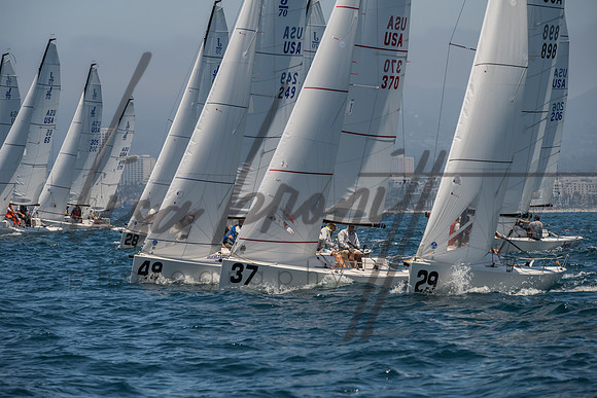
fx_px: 3611
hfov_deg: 9.5
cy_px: 198
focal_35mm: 218
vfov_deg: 6.3
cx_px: 284
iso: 640
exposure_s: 1/1000
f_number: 9
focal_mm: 200
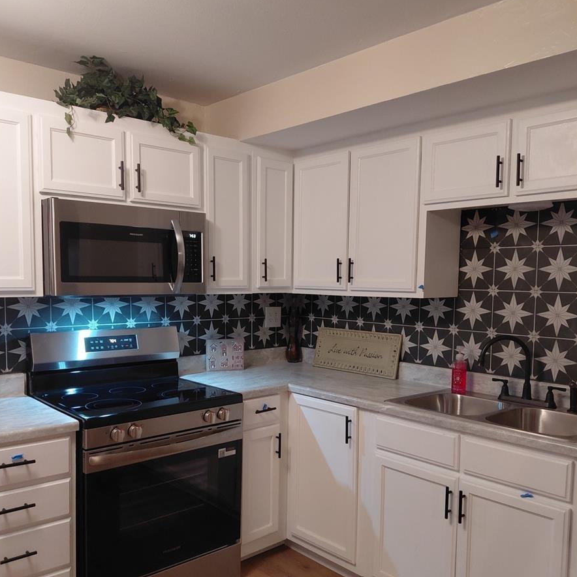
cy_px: 332
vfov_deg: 53.8
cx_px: 285
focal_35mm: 30
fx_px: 566
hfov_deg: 54.0
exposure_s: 1/40
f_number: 1.8
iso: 320
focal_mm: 4.69
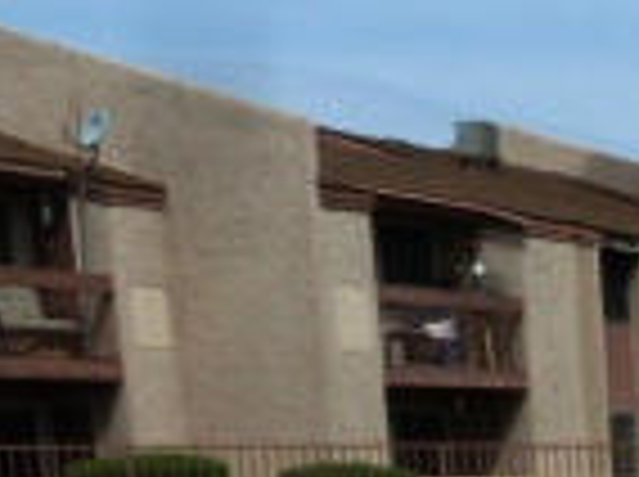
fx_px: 2082
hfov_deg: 14.8
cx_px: 1206
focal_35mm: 113
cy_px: 999
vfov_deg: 11.6
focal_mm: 4.1
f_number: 5.6
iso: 80
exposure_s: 1/500
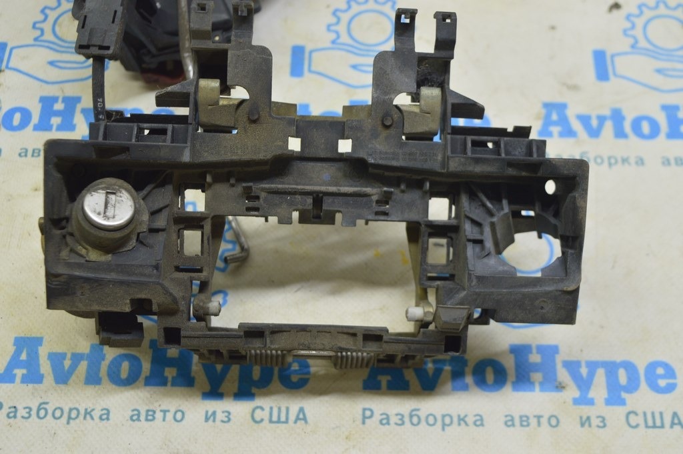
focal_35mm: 51
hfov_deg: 38.9
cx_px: 342
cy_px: 227
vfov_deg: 26.4
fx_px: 967
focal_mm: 34
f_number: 5.6
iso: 400
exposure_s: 1/20
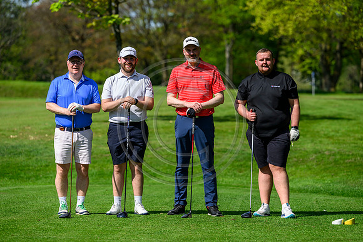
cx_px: 182
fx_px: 1614
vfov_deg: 8.6
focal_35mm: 160
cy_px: 121
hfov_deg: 12.8
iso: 500
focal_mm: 160
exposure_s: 1/4000
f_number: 4
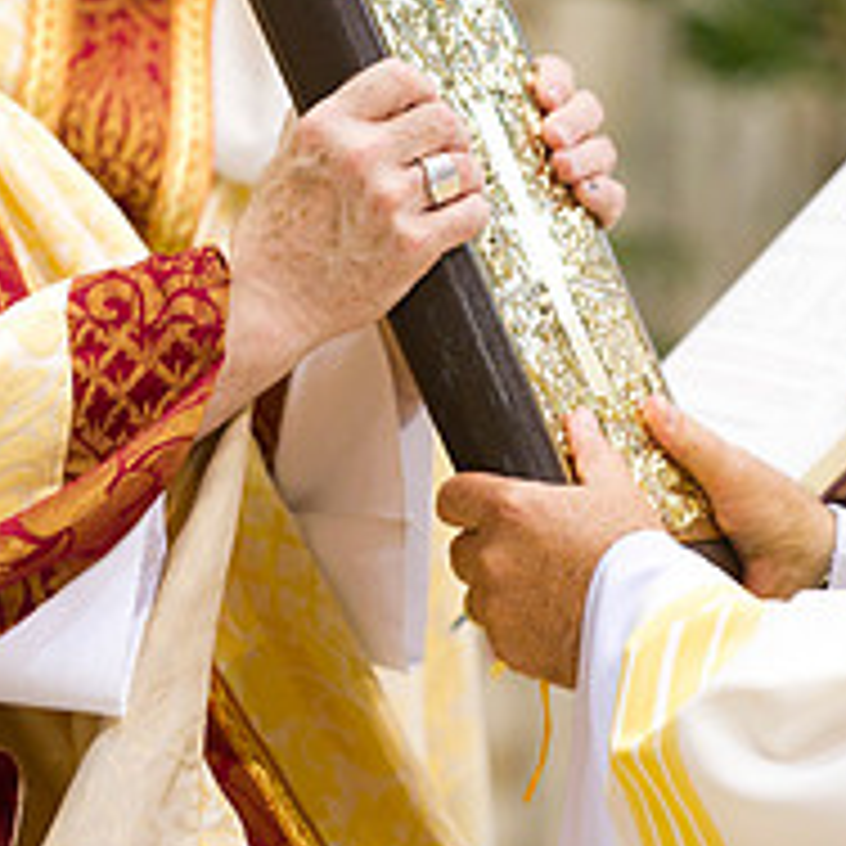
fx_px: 10148
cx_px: 387
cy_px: 158
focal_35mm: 367
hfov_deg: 4.8
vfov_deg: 4.8
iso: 2000
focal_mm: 140
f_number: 2.8
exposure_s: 1/100
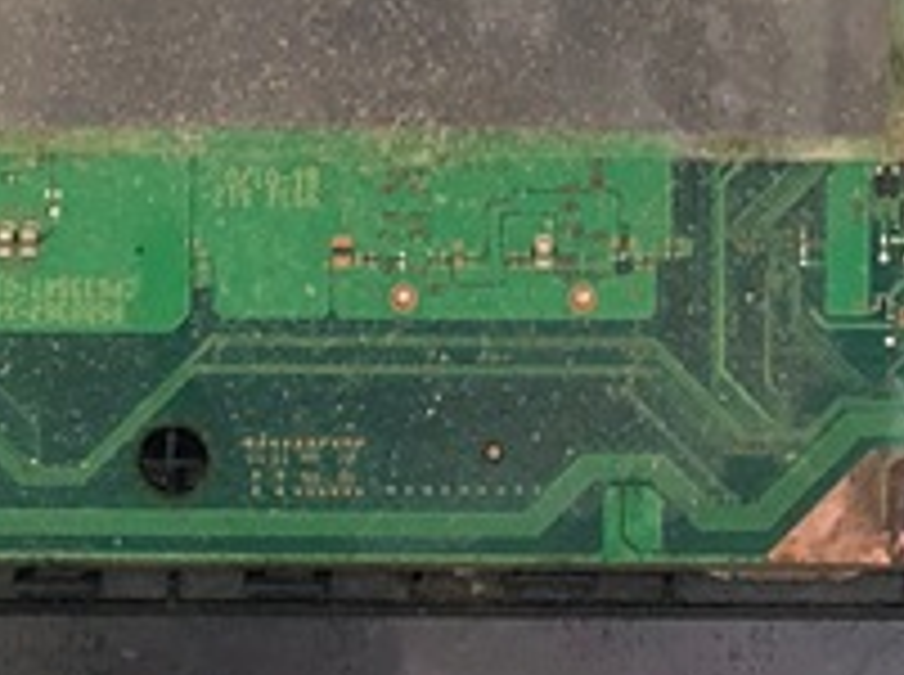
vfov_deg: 9.2
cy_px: -986
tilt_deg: -86.5
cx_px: 805
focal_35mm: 143
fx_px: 3728
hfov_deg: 13.7
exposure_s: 1/33
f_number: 1.8
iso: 32
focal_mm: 3.99
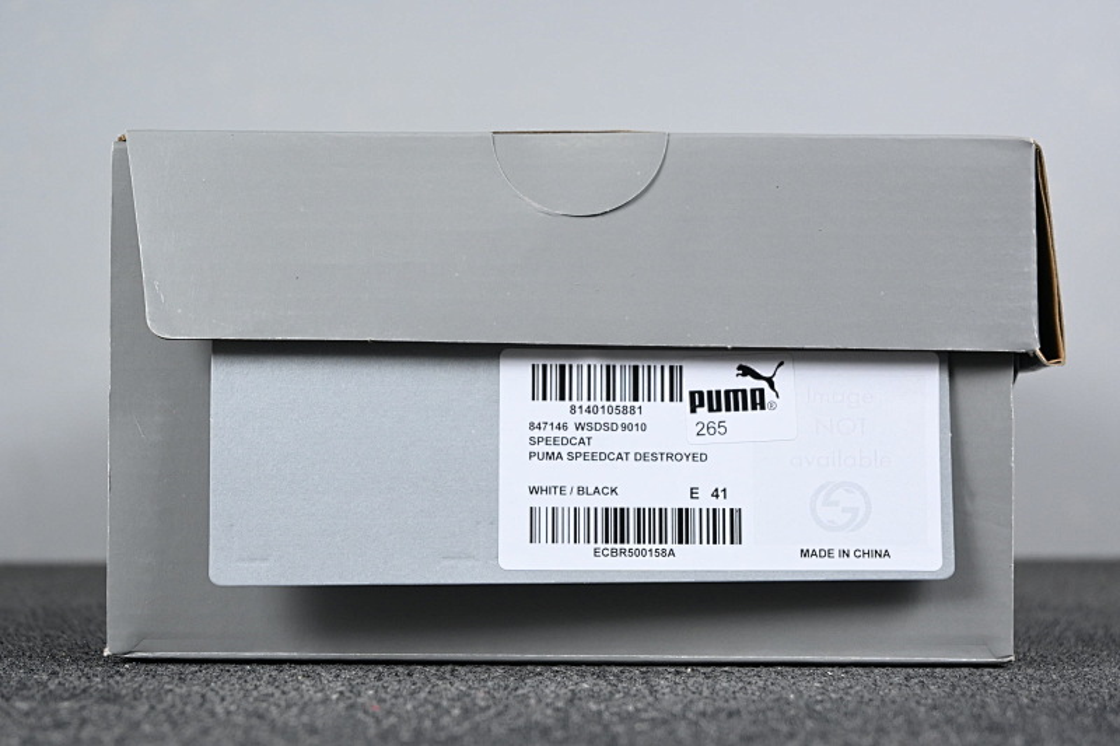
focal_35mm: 72
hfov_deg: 28.1
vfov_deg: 18.9
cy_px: 373
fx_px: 2239
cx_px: 560
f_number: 6
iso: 800
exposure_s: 1/125
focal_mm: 48
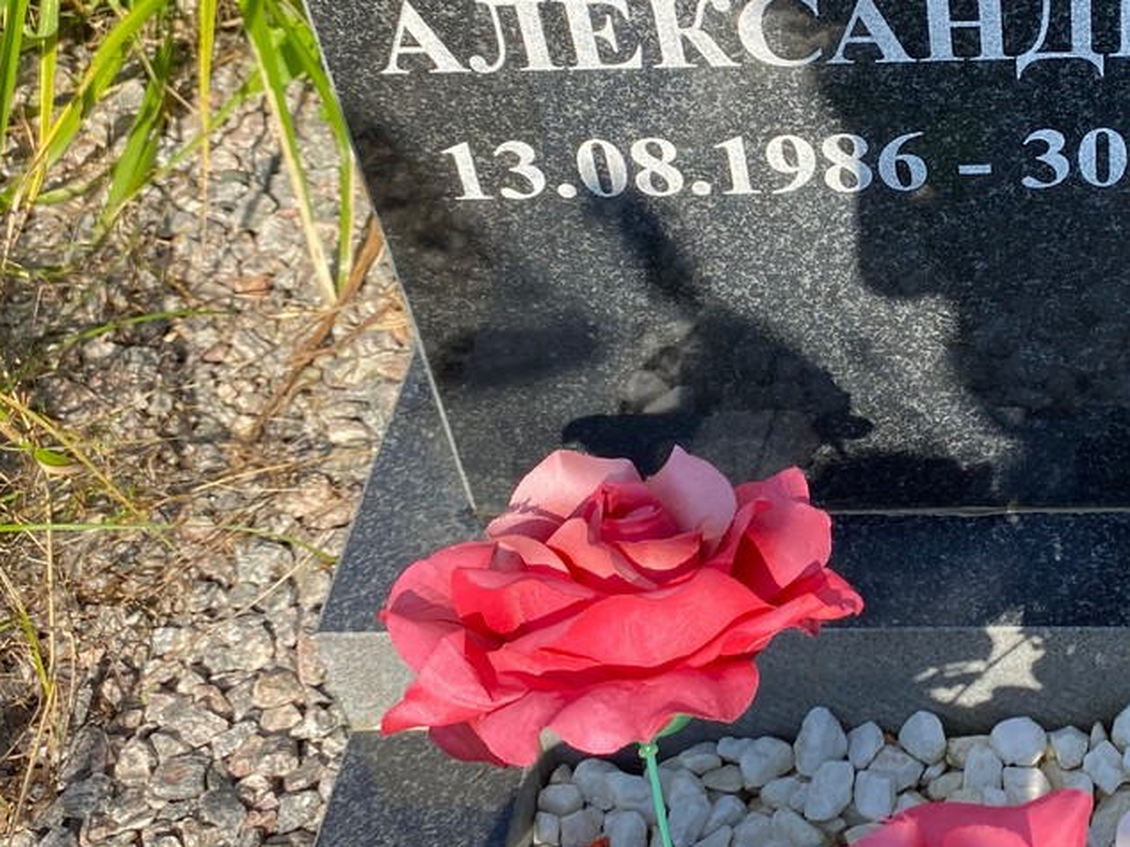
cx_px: 989
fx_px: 1926
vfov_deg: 24.5
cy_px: 192
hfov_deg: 31.4
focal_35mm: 59
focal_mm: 4.25
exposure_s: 1/884
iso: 32
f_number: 1.8
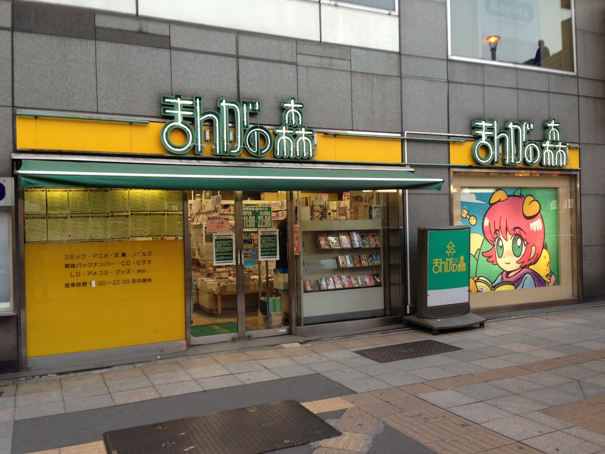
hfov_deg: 55.4
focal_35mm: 33
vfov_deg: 42.9
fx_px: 577
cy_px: 227
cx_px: 302
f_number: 2.4
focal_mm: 4.13
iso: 50
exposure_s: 1/40
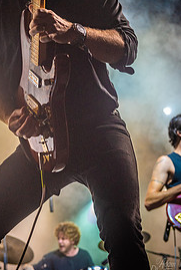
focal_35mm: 93
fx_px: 700
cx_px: 56
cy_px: 55
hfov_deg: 14.7
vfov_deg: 21.6
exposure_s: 1/160
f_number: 5
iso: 1000
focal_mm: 56
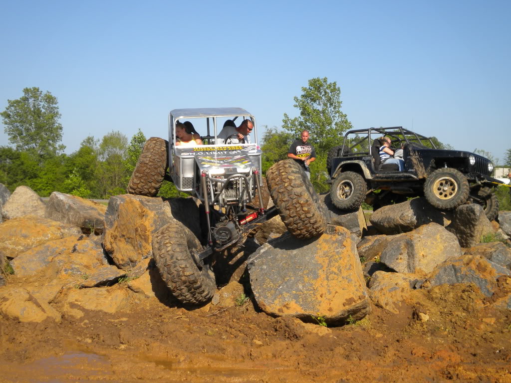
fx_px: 768
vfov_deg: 28.0
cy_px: 192
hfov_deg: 36.8
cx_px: 256
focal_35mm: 52
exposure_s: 1/479
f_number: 5.6
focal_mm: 9.3
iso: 80
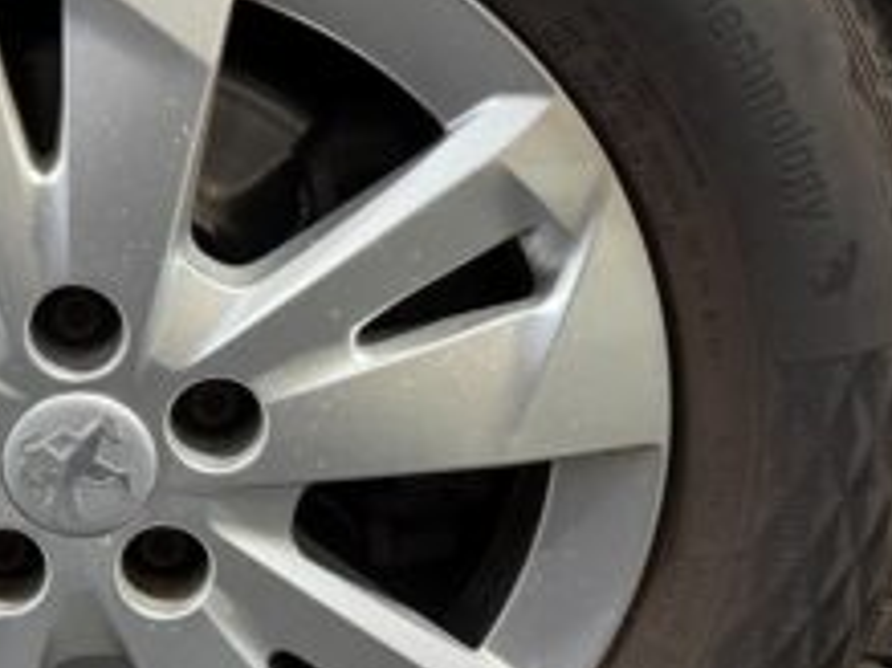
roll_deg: -0.6
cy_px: 340
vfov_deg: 21.6
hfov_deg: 27.3
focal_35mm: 68
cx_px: 49
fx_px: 1751
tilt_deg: -19.4
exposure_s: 1/33
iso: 800
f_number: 1.78
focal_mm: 6.76
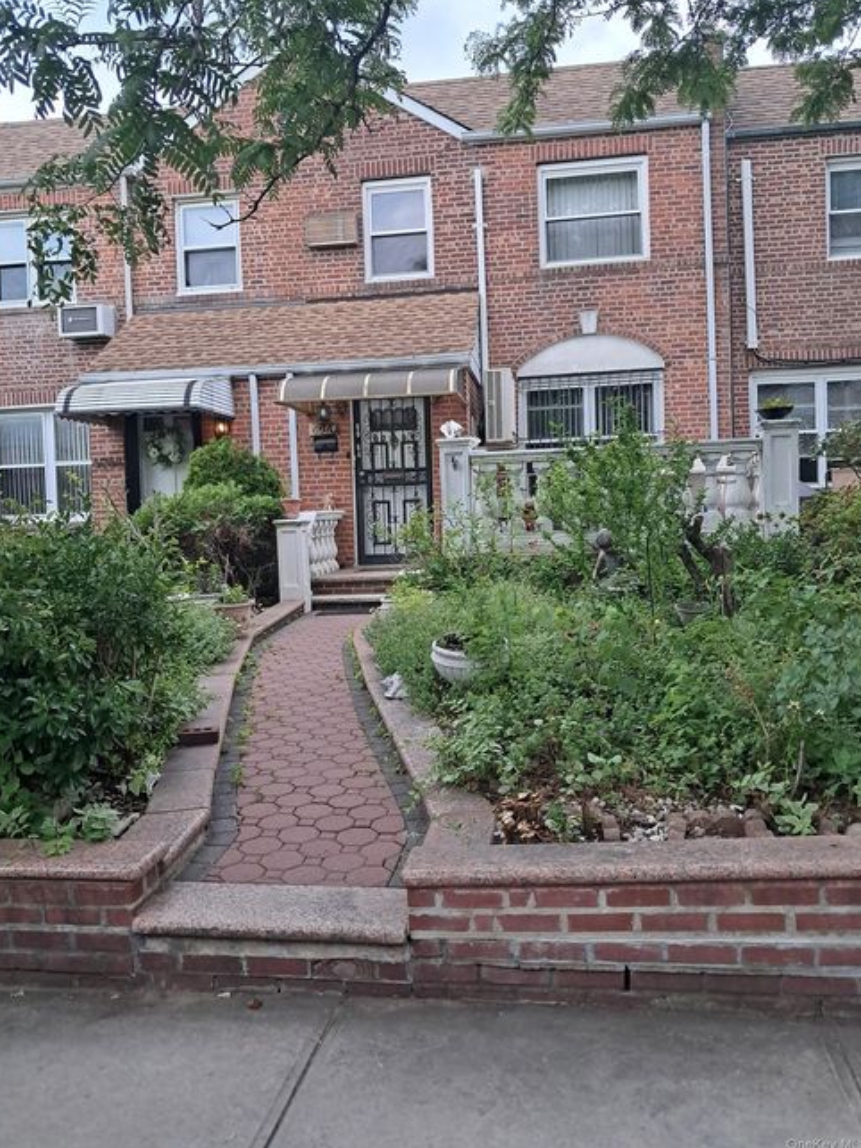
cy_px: 560
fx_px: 929
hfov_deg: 49.7
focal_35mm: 28
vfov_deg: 63.4
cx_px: 429
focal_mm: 4
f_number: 1.8
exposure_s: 1/60
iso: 200
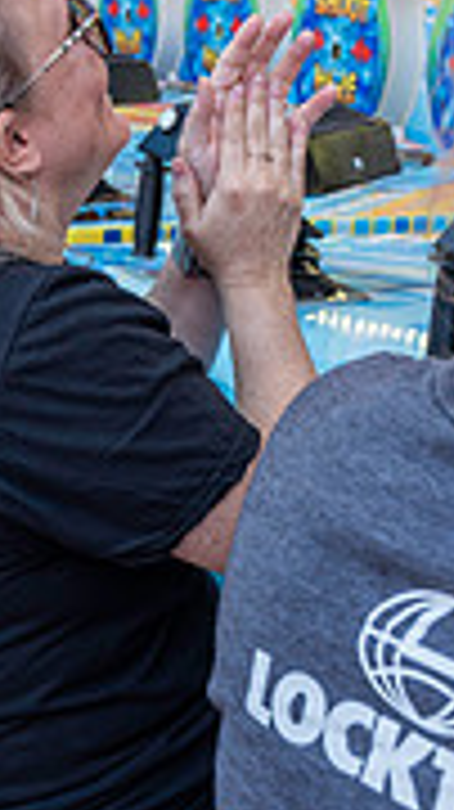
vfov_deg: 26.2
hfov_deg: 14.7
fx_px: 1737
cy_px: 436
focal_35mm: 81
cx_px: 18
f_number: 5.6
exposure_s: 1/200
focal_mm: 31
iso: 640
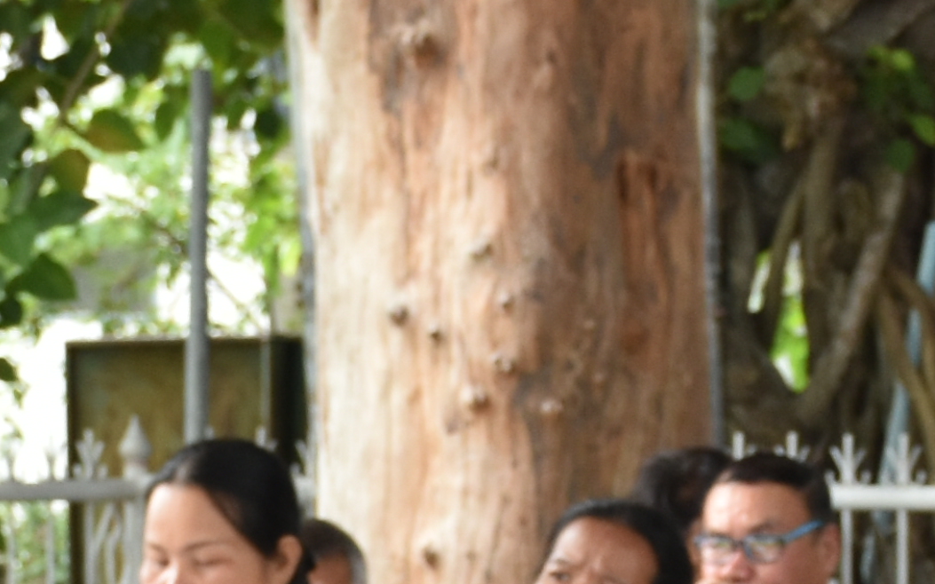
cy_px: 796
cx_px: 426
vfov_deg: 4.0
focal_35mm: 331
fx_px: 8434
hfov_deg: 6.3
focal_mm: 38
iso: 400
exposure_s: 1/160
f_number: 6.3
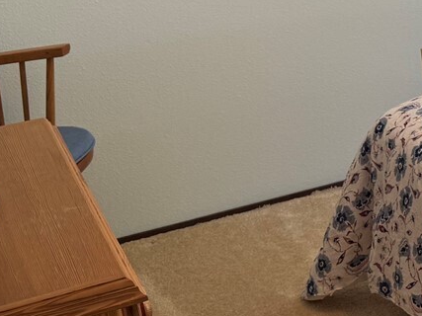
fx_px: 1097
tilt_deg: -18.0
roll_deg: +1.6
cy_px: 61
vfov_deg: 16.3
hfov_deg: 18.9
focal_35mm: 90
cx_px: 652
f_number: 1.78
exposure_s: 1/120
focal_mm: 6.76
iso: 64
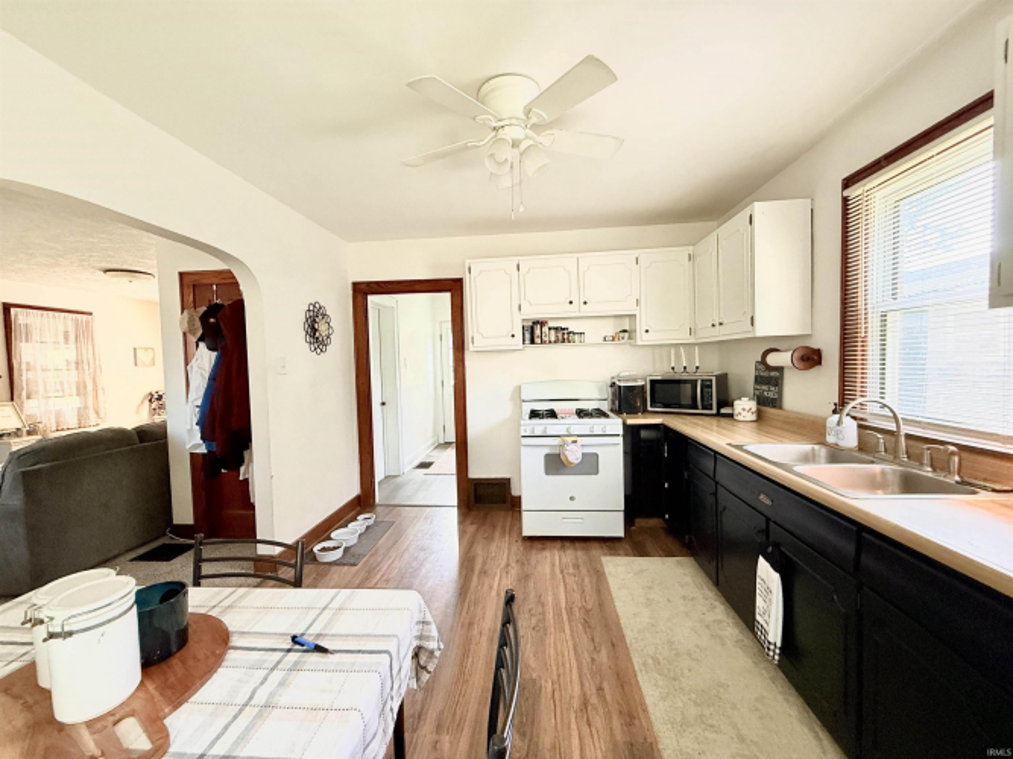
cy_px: 380
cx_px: 506
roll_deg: +1.6
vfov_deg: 85.7
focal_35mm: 14
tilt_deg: -2.1
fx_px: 410
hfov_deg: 102.1
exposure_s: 1/65
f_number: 2.2
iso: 320
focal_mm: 2.22
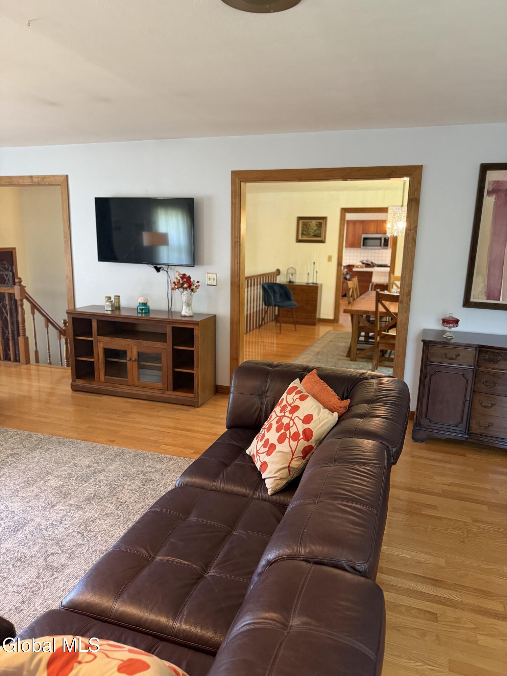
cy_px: 338
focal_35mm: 24
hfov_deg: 56.8
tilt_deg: -11.2
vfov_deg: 71.6
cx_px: 254
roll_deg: -0.1
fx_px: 469
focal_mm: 6.76
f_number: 1.78
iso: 640
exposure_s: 1/60
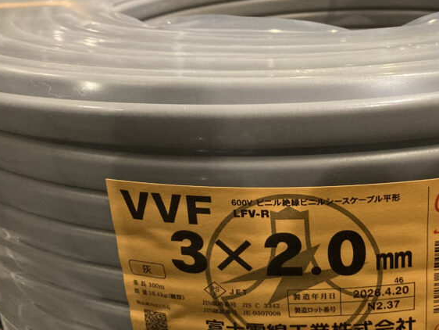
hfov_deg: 36.4
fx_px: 647
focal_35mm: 51
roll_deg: +1.8
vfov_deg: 28.6
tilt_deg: -23.5
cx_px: 340
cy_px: 174
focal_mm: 3.99
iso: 320
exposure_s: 1/33
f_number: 1.8
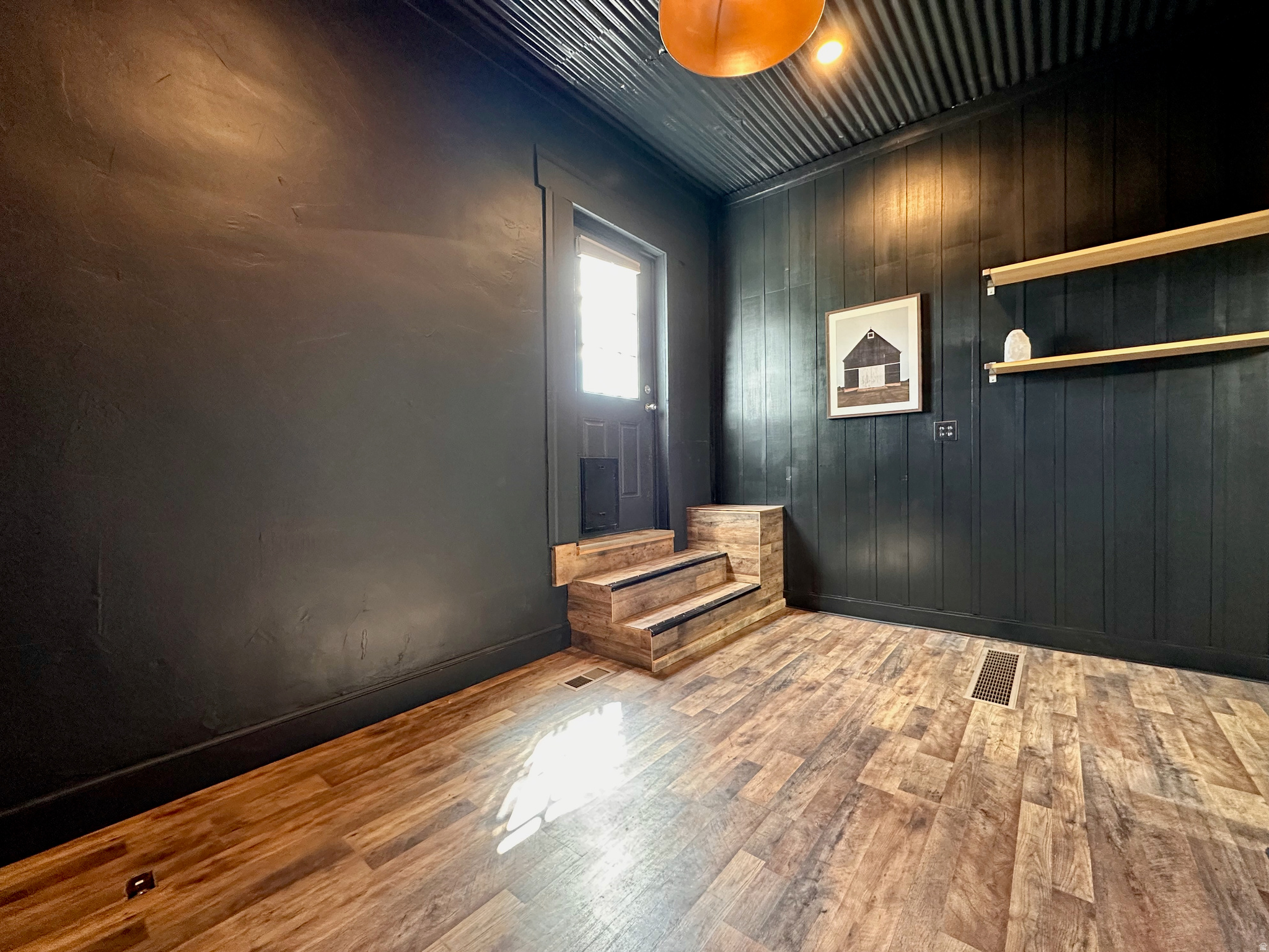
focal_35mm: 14
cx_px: 634
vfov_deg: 85.7
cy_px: 476
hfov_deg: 102.1
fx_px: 513
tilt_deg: -2.6
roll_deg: +1.1
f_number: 2.2
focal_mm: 2.22
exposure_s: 1/60
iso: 640
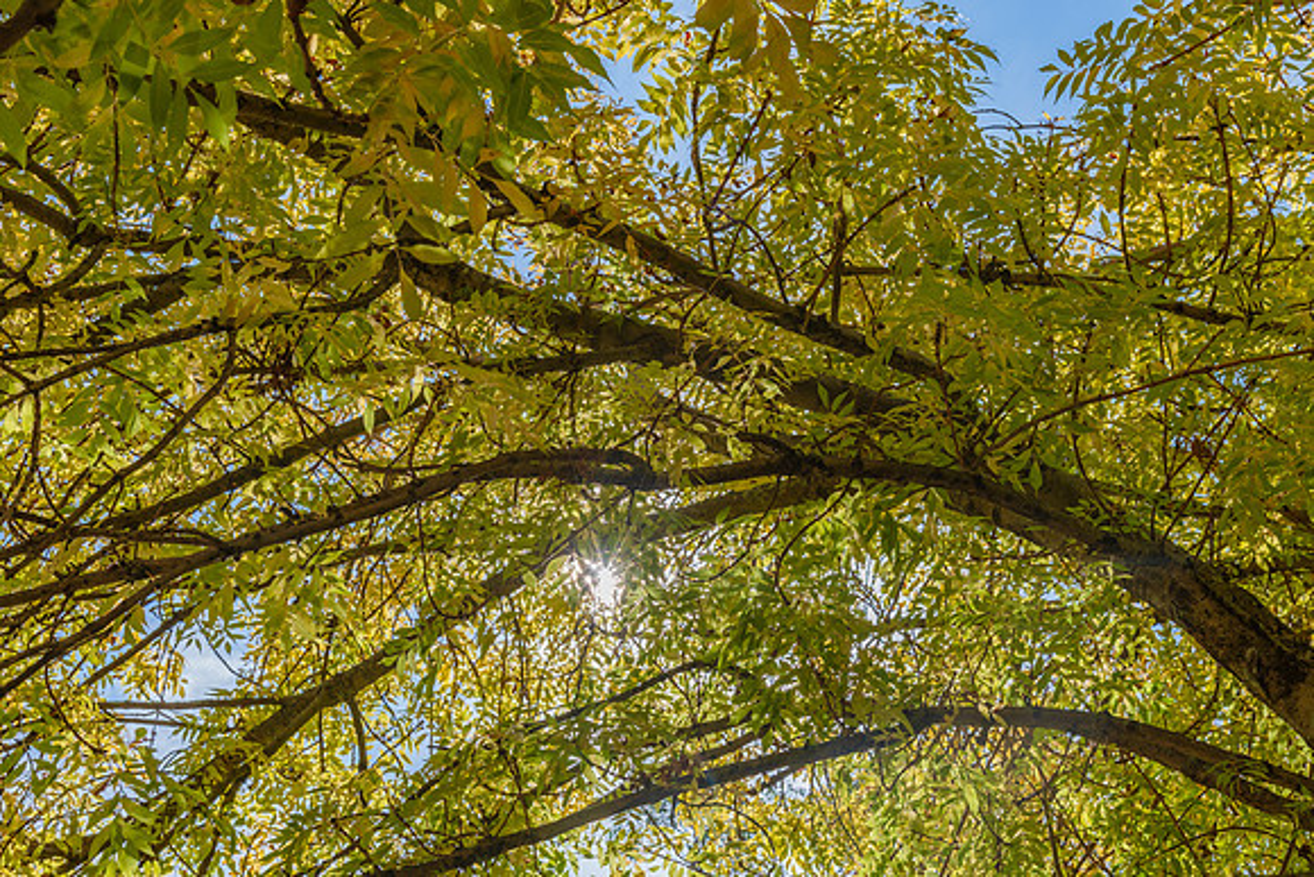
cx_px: 657
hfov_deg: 39.6
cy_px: 438
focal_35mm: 50
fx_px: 1825
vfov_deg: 27.0
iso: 100
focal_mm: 50
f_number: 11
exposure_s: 1/160
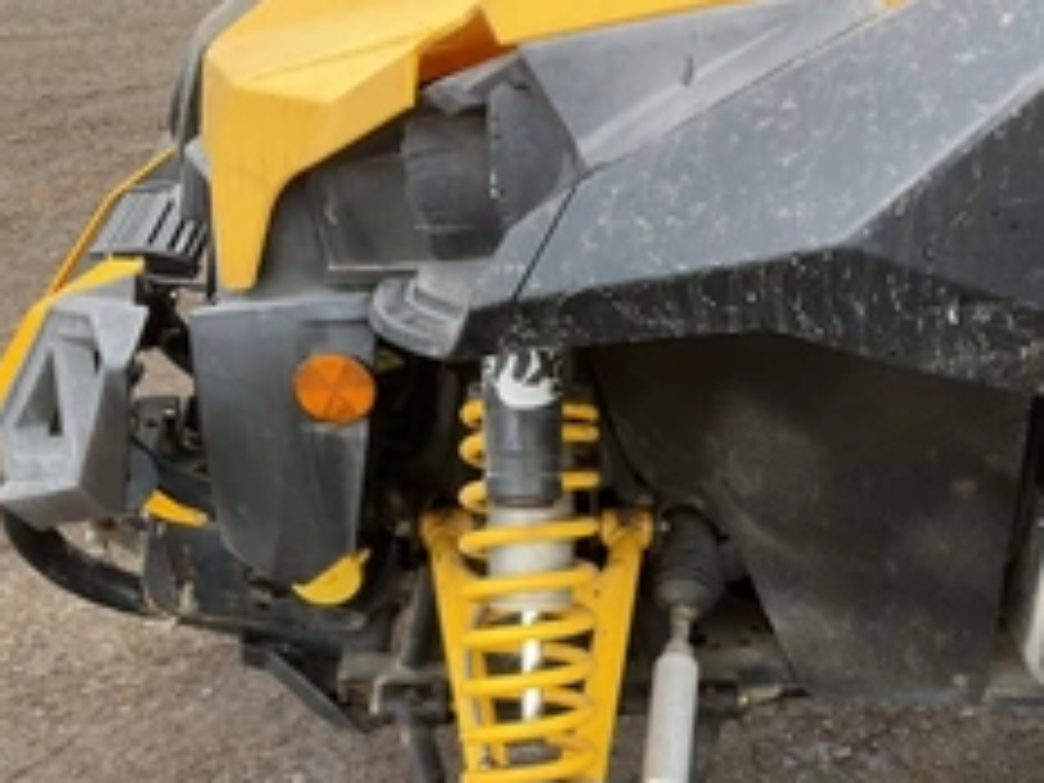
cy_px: 634
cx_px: 842
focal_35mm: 50
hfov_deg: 36.8
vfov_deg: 28.4
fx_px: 1508
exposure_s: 1/142
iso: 20
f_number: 1.8
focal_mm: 3
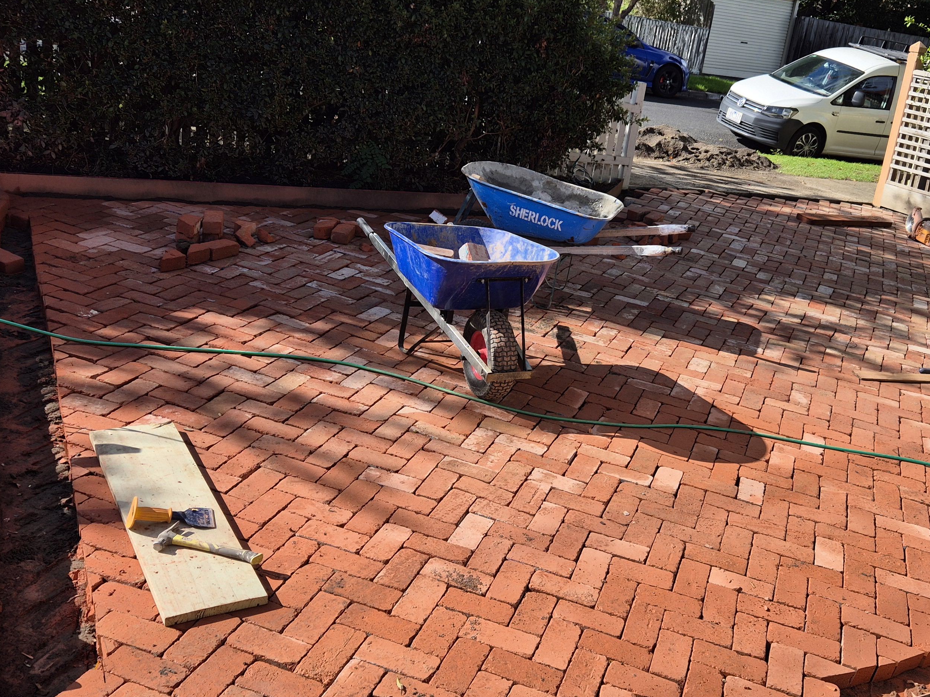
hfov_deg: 49.9
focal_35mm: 37
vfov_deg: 38.7
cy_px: 372
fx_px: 994
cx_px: 549
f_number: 1.8
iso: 25
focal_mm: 5.4
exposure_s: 1/1440
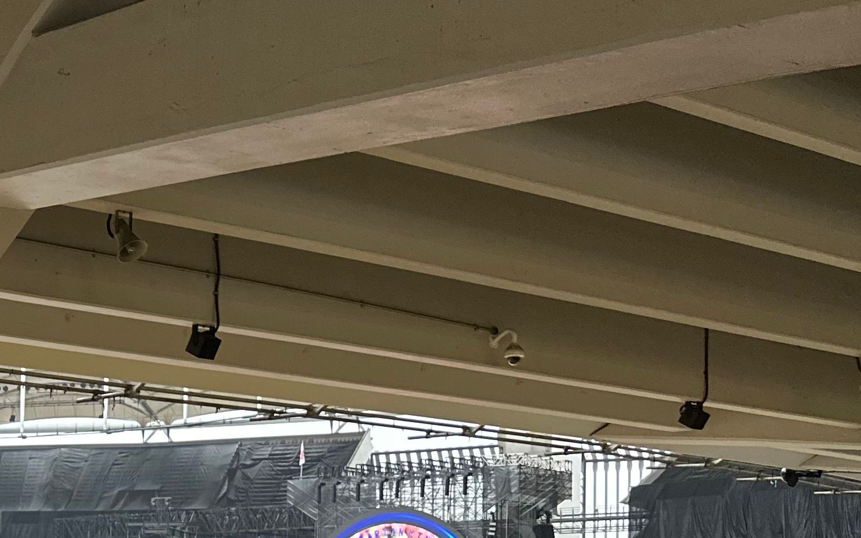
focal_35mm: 69
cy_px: 587
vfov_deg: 18.2
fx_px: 1619
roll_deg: -1.2
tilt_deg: +1.6
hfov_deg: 25.7
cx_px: -244
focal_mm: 6.86
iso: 200
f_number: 1.78
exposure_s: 1/100
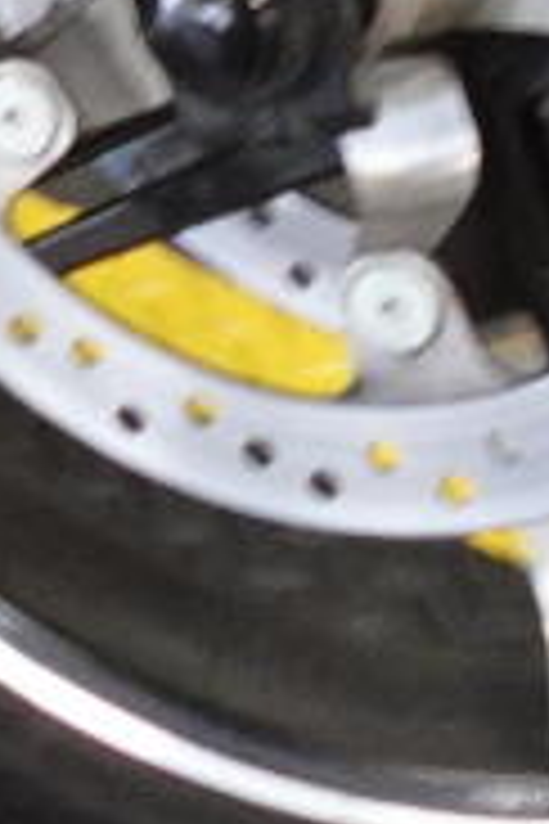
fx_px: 4986
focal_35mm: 218
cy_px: -1421
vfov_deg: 8.3
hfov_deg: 5.4
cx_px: -1778
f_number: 2
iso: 800
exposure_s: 1/80
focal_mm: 7.6
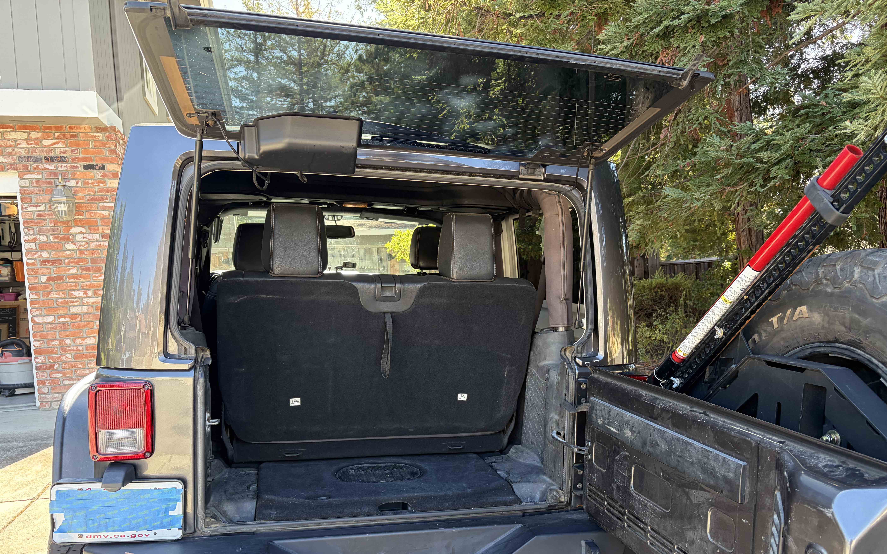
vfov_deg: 44.3
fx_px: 677
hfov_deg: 66.5
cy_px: 335
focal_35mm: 28
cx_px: 448
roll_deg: +2.9
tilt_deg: -4.0
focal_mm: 5.96
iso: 125
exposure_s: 1/189
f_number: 1.6
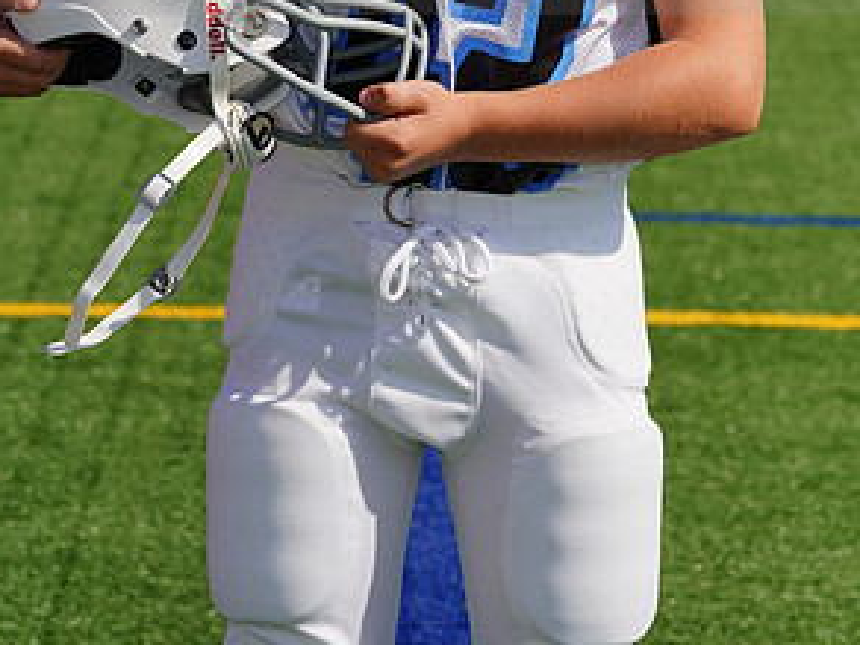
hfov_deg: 5.2
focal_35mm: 382
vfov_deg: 3.9
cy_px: -80
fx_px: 9490
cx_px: 398
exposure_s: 1/250
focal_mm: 200
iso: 100
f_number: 13
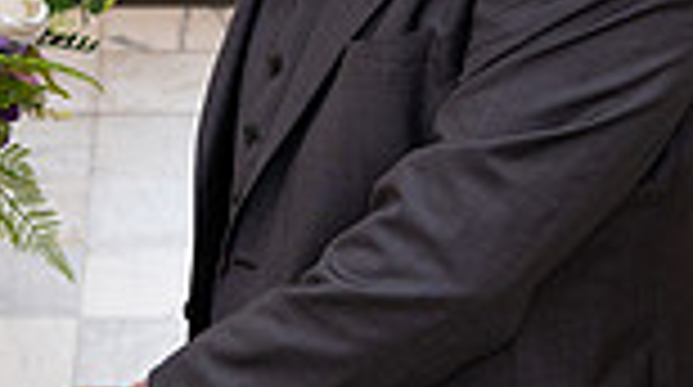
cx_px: 79
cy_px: 203
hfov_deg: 9.7
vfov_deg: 5.5
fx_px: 4054
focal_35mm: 221
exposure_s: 1/60
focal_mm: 48
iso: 400
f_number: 5.6
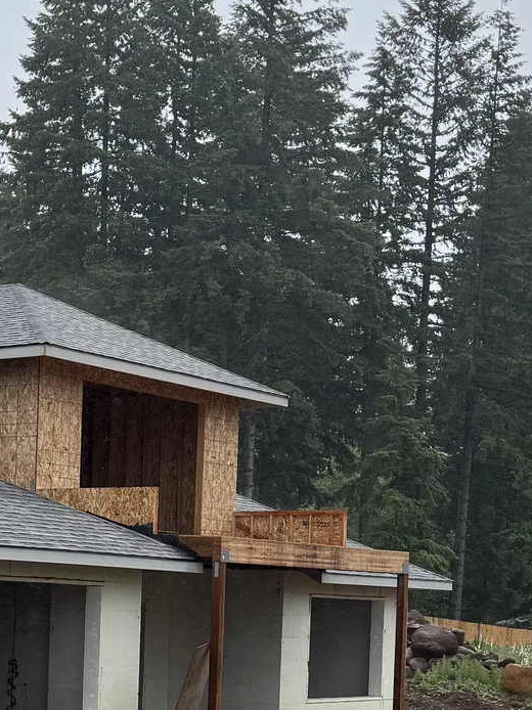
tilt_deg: -1.1
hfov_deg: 17.5
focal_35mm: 83
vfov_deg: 23.0
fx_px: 1702
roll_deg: -3.3
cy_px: 626
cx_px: 51
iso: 100
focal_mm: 6.76
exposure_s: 1/6173
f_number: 1.78
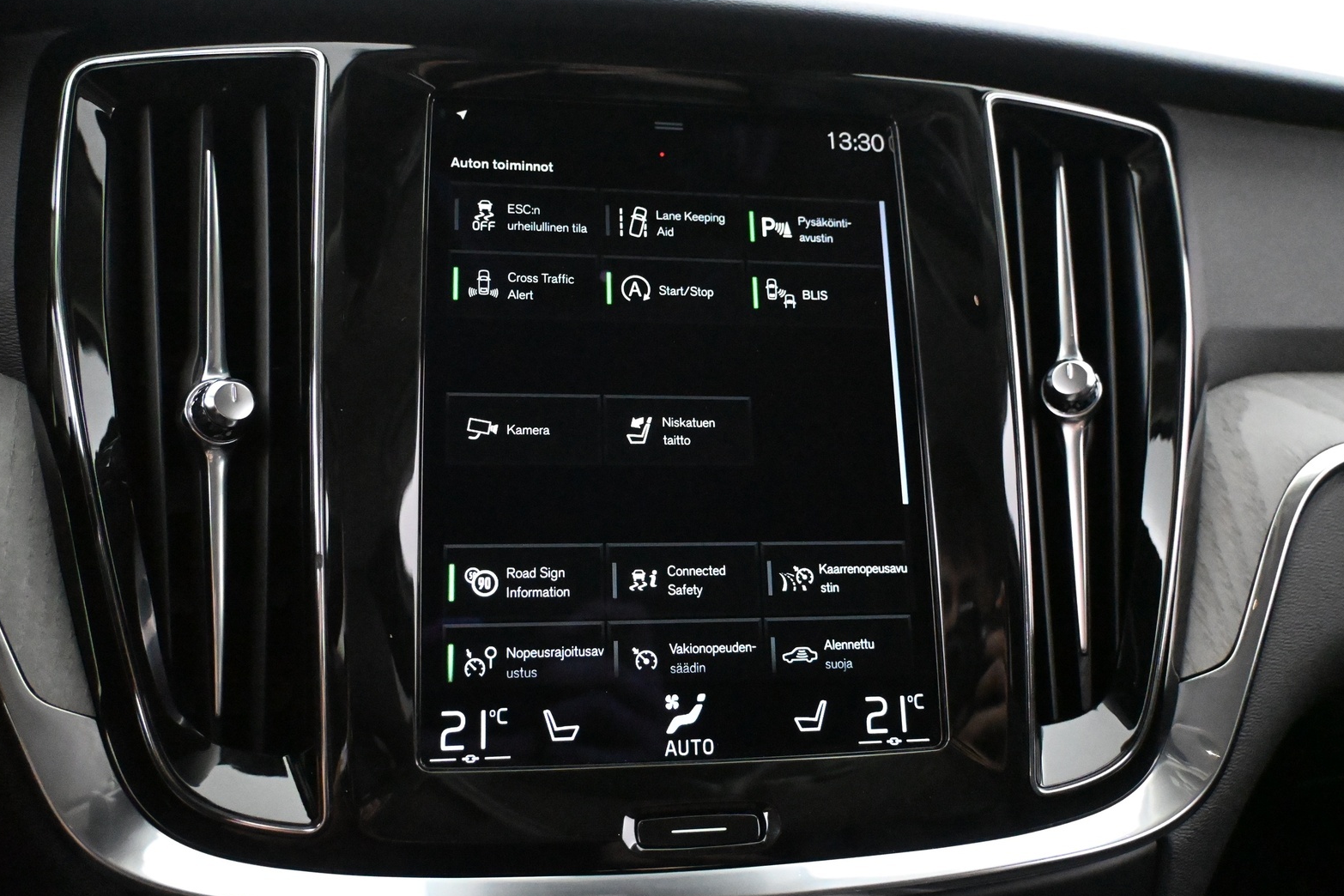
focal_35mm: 30
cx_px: 671
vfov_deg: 43.3
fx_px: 1130
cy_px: 437
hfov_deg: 61.5
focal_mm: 19.5
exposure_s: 1/60
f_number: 3.8
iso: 12800
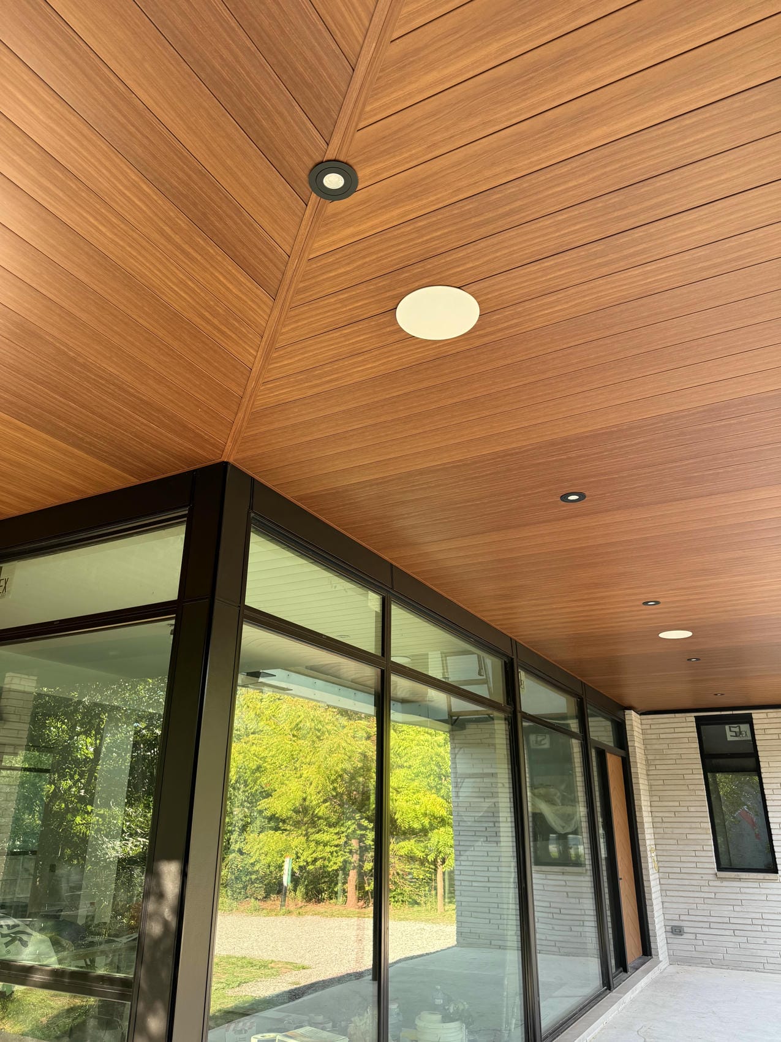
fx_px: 722
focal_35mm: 24
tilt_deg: +22.3
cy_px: 521
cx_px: 390
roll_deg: -0.4
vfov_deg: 71.6
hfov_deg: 56.8
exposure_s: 1/275
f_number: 1.78
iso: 100
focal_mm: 6.76
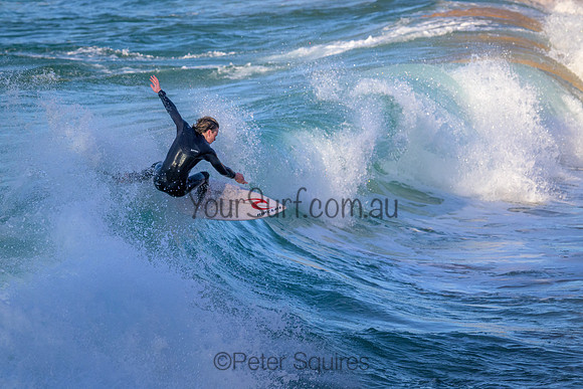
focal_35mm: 420
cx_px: 292
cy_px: 194
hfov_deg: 4.9
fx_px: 6803
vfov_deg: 3.3
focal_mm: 420
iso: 2000
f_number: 10
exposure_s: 1/2000
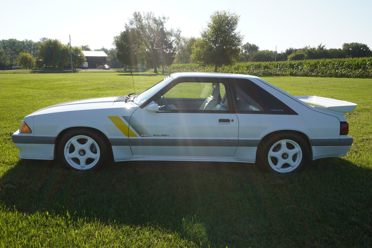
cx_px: 186
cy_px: 124
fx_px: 310
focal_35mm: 30
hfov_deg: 61.9
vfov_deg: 43.6
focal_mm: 20
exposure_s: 1/80
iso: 100
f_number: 13
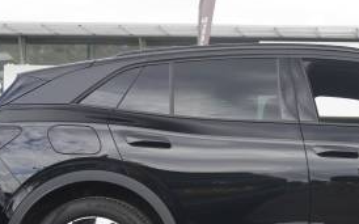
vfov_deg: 13.1
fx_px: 978
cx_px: 337
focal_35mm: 100
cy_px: 126
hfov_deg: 20.3
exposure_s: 1/90
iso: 100
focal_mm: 28
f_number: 4.5
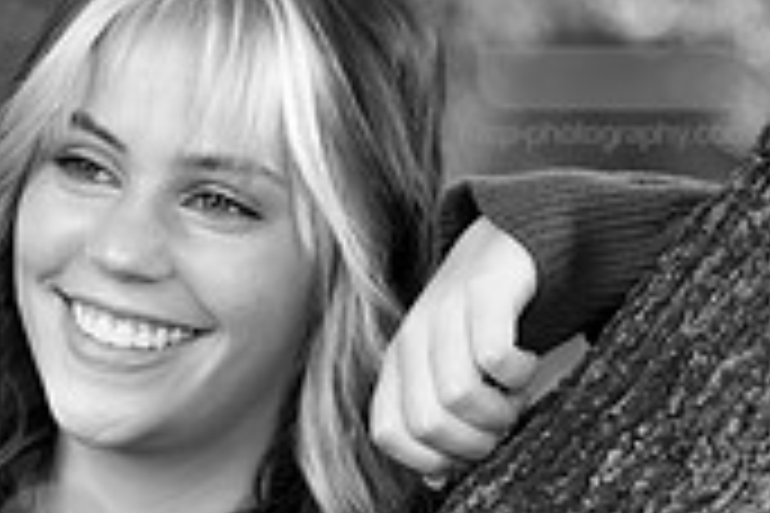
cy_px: 539
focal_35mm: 434
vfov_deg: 3.2
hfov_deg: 4.7
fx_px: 9282
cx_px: 84
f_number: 4.5
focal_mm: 105
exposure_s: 1/250
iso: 250
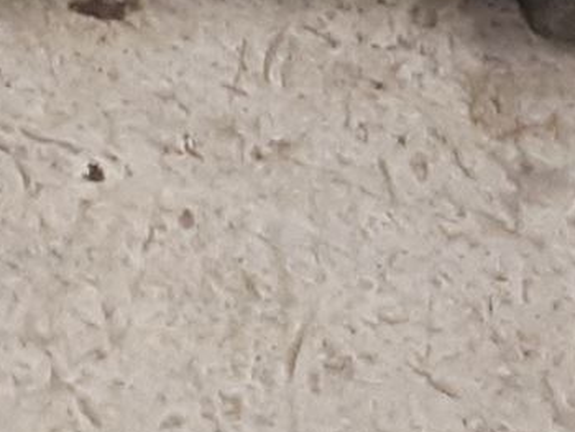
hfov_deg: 12.6
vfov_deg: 9.1
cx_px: -143
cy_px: -491
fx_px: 2527
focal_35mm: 152
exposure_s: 1/50
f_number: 1.7
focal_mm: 3.93
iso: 250
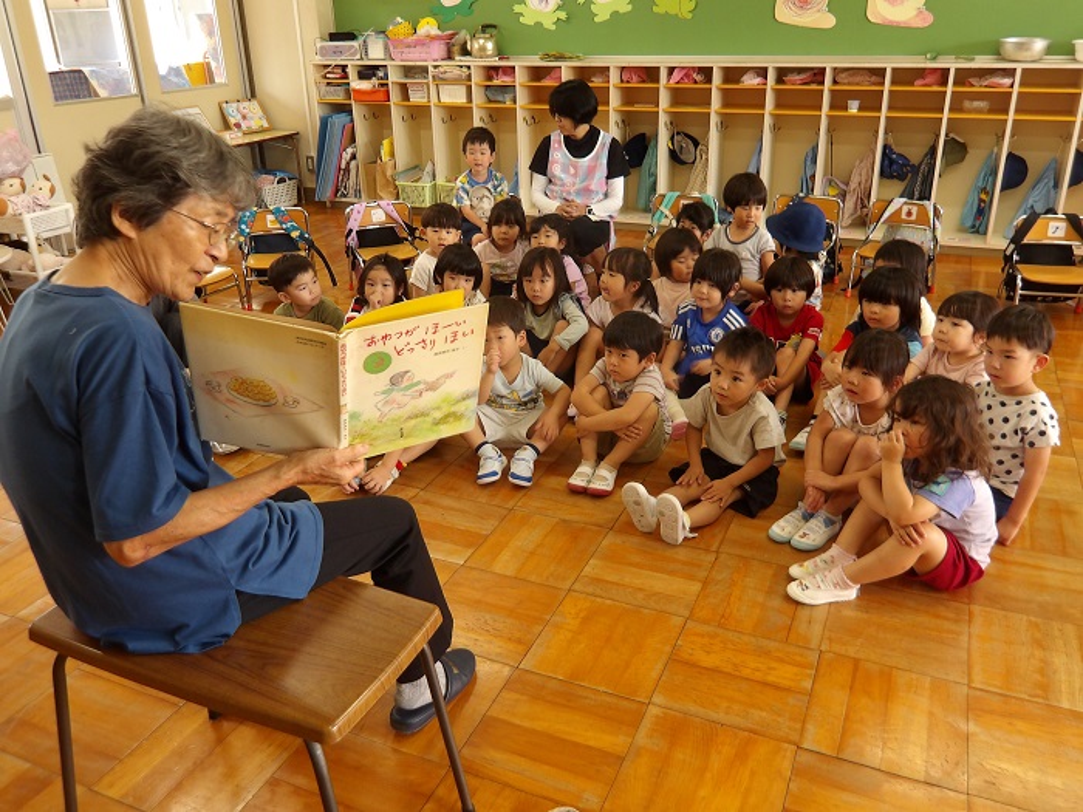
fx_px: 845
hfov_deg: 65.3
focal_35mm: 27
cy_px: 406
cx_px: 542
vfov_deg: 51.4
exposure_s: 1/30
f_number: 3
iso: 136
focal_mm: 4.9
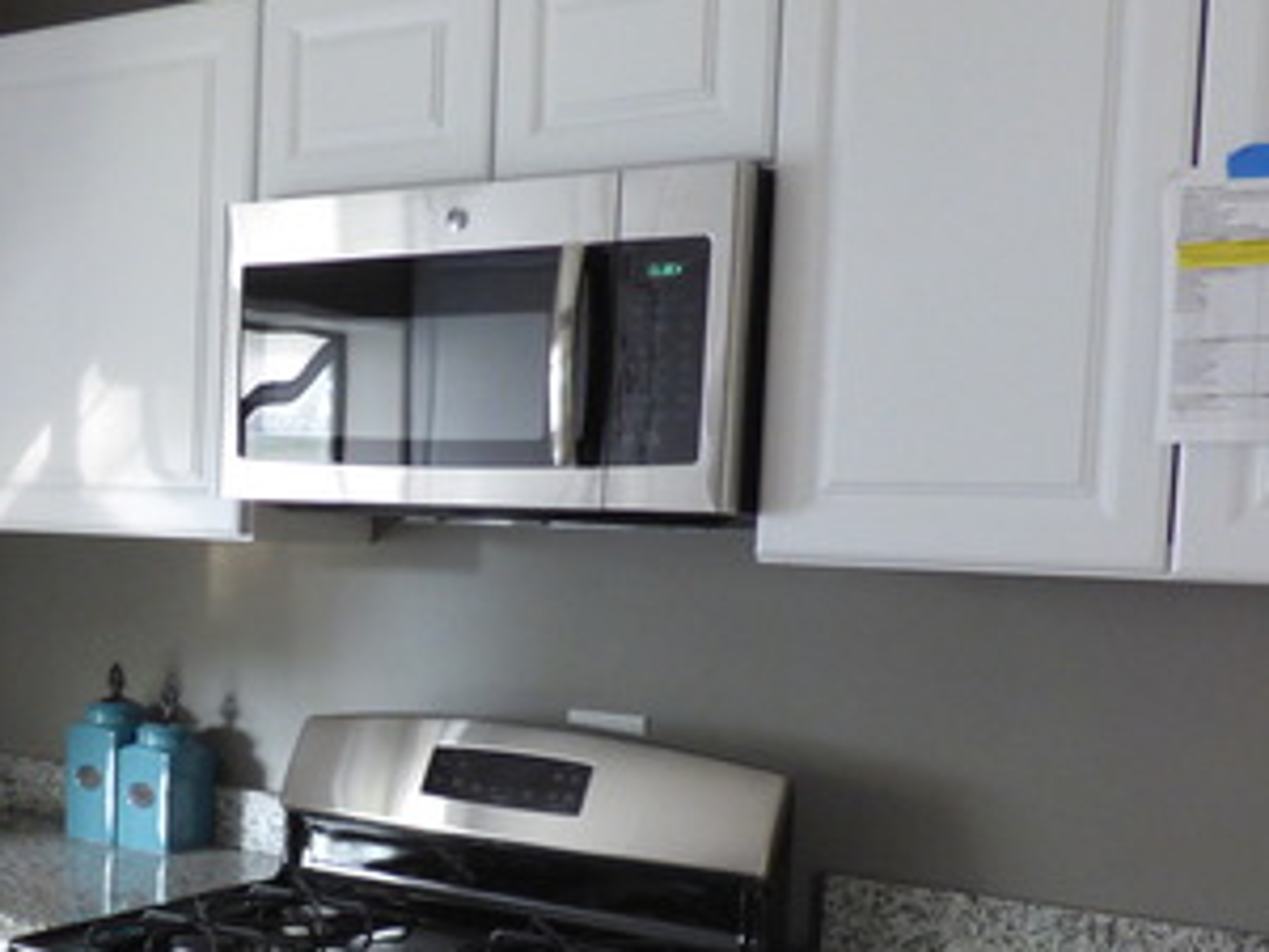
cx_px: 355
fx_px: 1796
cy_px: 702
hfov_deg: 38.1
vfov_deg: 29.3
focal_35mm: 49
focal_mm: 3.99
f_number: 2.9
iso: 400
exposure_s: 1/15
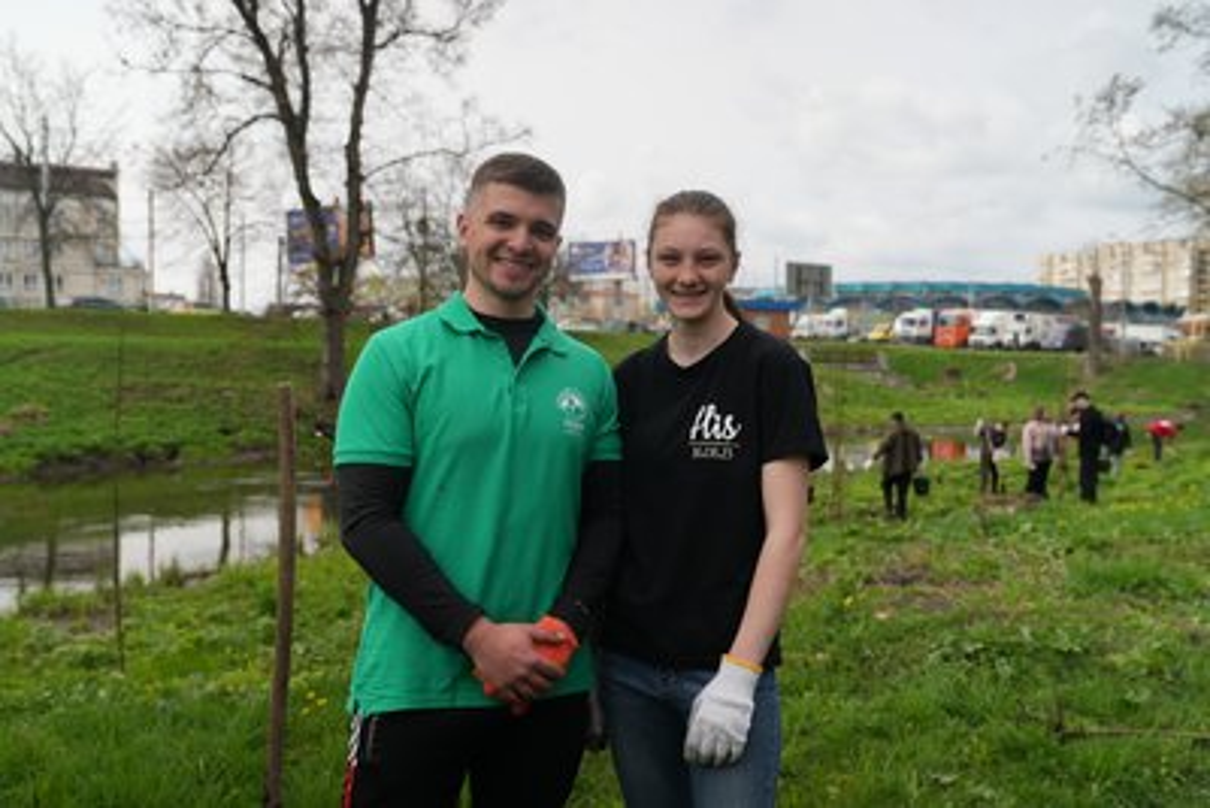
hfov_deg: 57.2
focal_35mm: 33
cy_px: 404
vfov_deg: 40.0
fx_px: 1110
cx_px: 605
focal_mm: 33
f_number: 4
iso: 250
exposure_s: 1/60
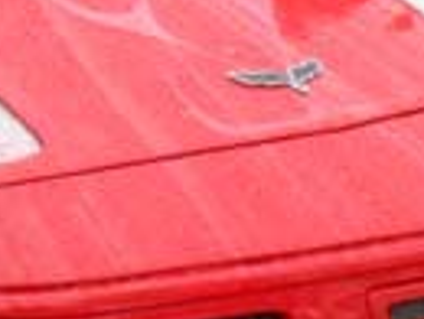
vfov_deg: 7.8
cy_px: -16
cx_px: -287
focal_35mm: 189
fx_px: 2319
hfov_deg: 10.0
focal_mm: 4
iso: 80
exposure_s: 1/180
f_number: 3.2
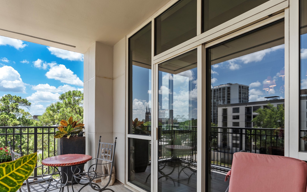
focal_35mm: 22
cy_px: 124
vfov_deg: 54.2
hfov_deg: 79.5
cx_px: 166
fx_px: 184
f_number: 5.6
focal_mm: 16
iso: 100
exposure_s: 1/125
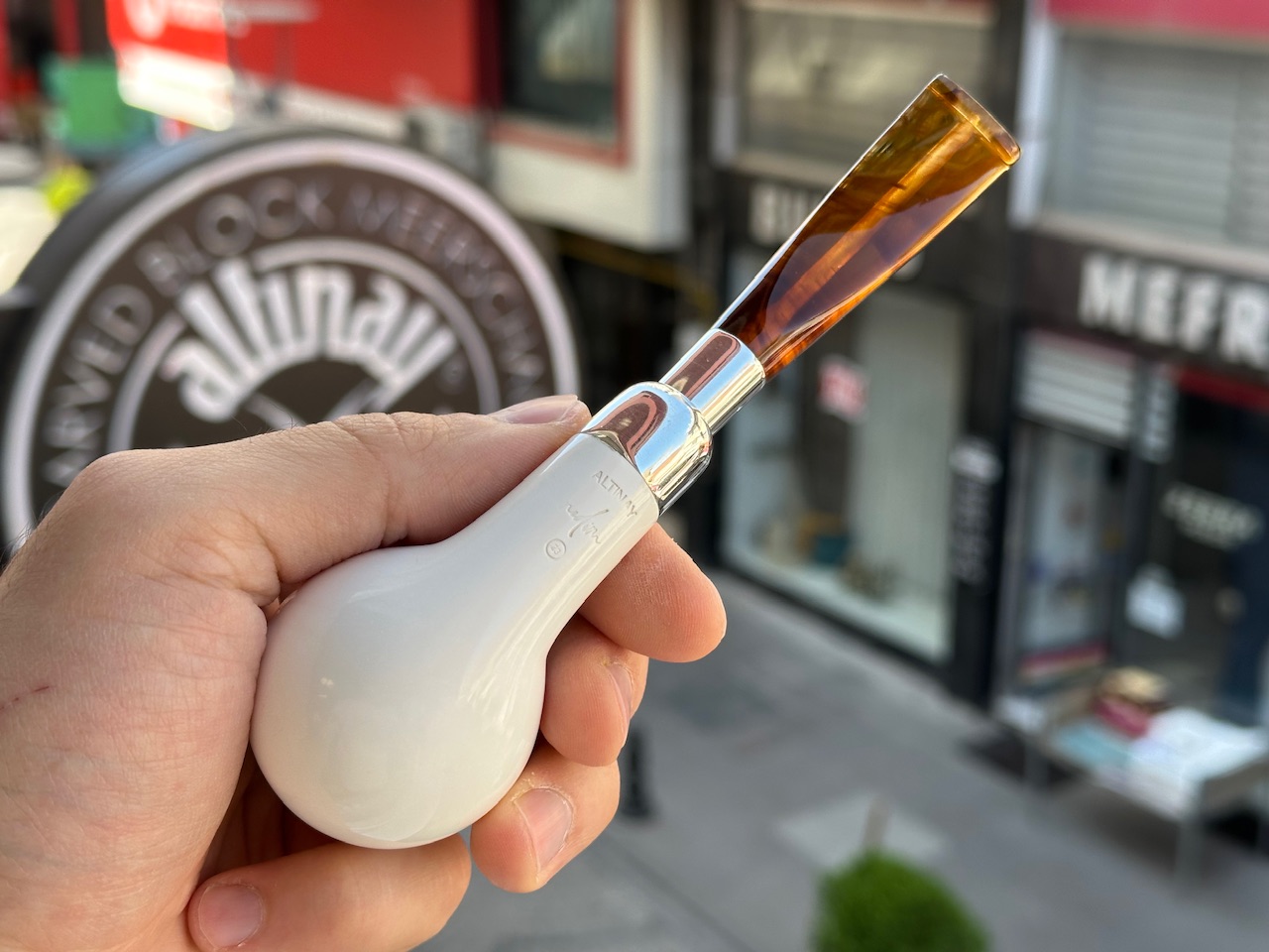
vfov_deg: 30.3
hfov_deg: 39.7
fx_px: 1760
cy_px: 476
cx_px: 634
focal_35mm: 48
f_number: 1.78
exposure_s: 1/506
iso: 64
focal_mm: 6.86
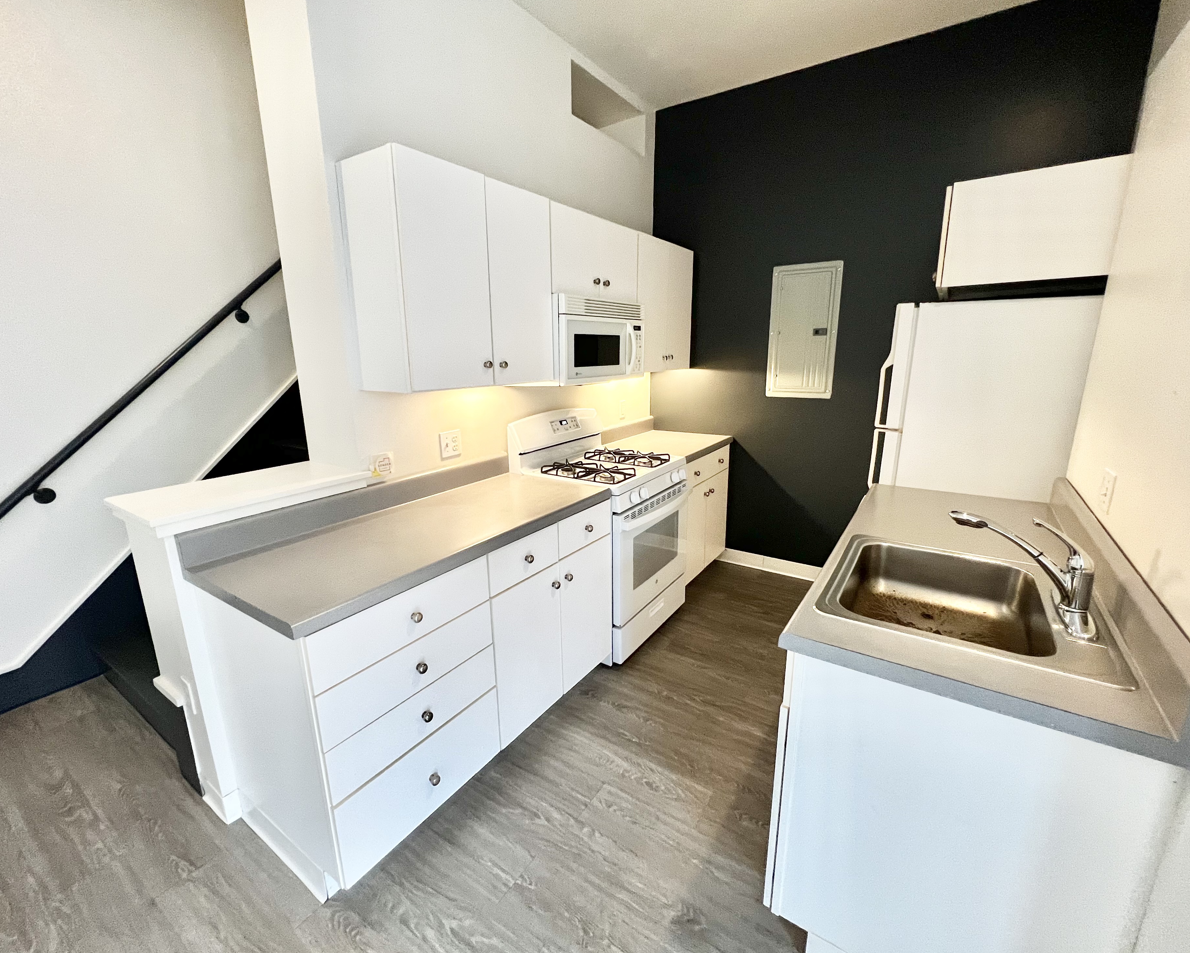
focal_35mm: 14
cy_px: 478
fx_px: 493
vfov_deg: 88.0
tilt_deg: -14.1
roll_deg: +1.1
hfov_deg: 100.7
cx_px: 587
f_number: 1.8
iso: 250
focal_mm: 1.57
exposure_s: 1/60
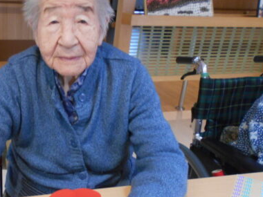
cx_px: 69
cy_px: 119
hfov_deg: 44.4
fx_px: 312
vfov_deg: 35.0
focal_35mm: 41
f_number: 3.2
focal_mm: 4.6
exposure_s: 1/30
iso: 280
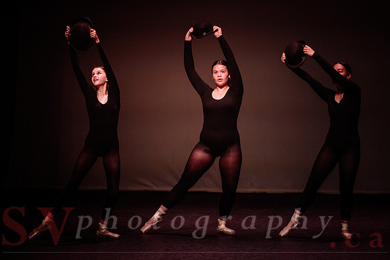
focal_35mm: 192
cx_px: 195
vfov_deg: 7.2
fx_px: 2077
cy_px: 130
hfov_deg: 10.7
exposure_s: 1/320
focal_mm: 185
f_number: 2.8
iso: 1600
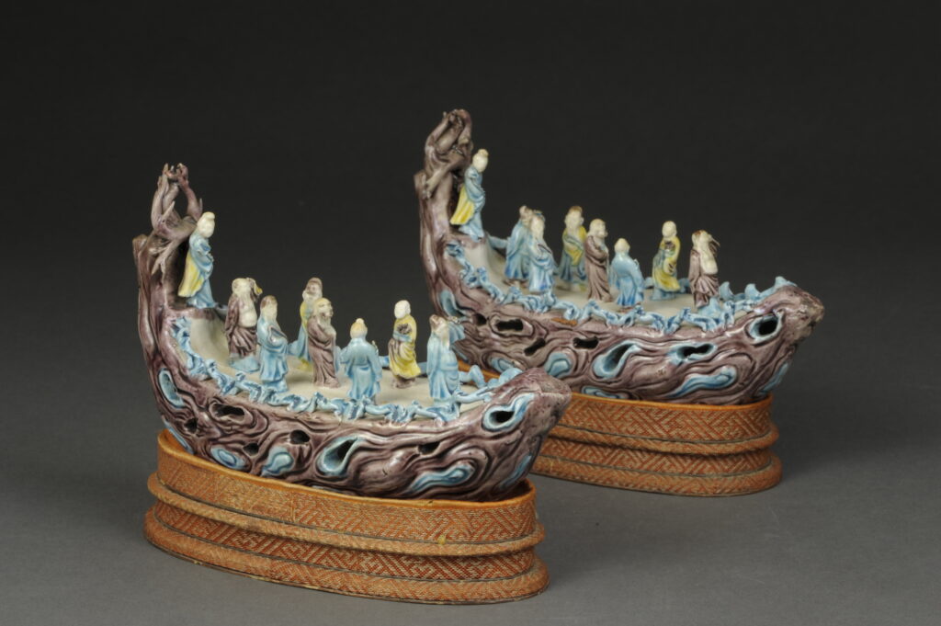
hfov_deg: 19.5
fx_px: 2742
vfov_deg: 13.0
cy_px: 313
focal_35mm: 105
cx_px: 470
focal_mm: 105
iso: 200
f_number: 22
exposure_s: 1/2
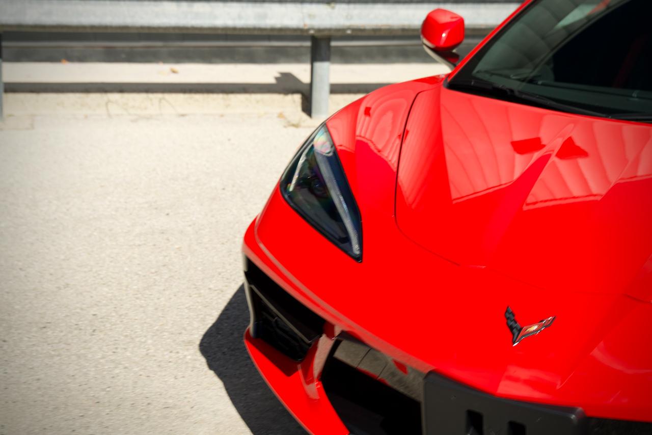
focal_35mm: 62
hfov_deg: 32.5
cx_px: 326
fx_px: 1119
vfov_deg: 22.0
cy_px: 218
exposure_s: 1/50
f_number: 3.2
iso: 250
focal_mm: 41.2
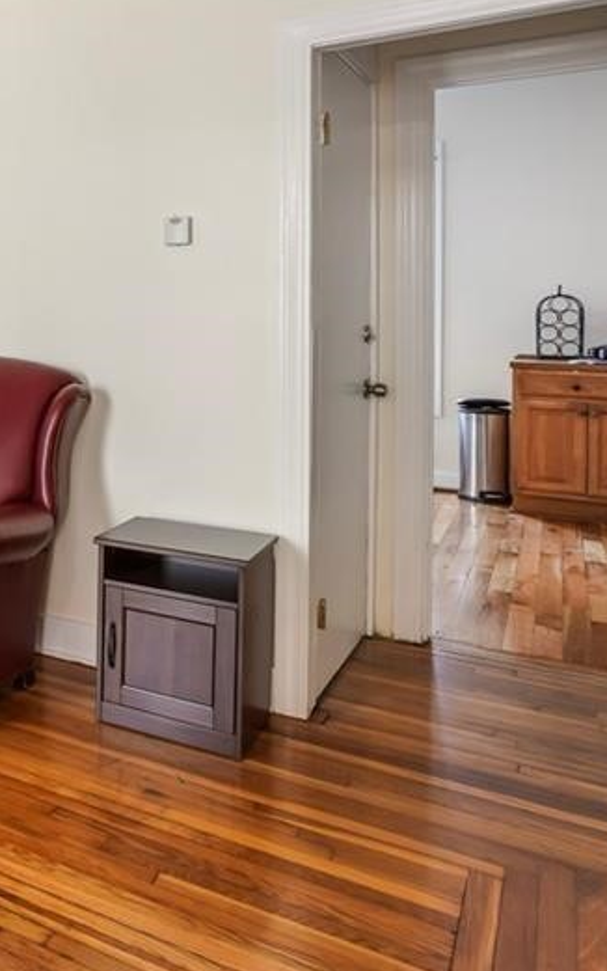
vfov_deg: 59.1
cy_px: 383
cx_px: -242
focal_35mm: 32
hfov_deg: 29.1
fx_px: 846
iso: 200
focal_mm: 16
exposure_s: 1.3
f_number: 7.1
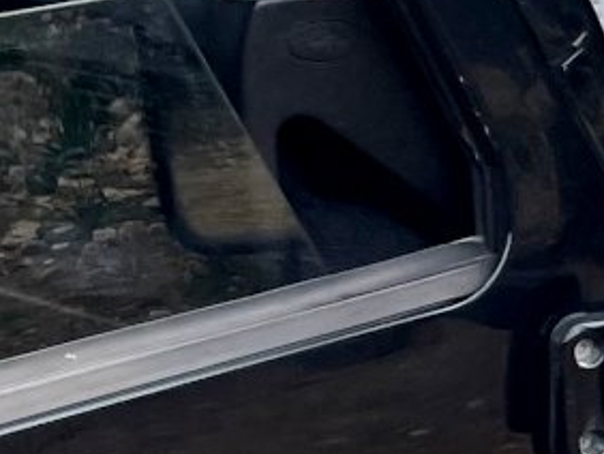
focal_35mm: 177
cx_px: 1212
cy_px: -99
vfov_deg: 8.3
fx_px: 3091
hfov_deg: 10.3
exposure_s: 1/352
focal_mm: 4.2
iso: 32
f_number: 1.6
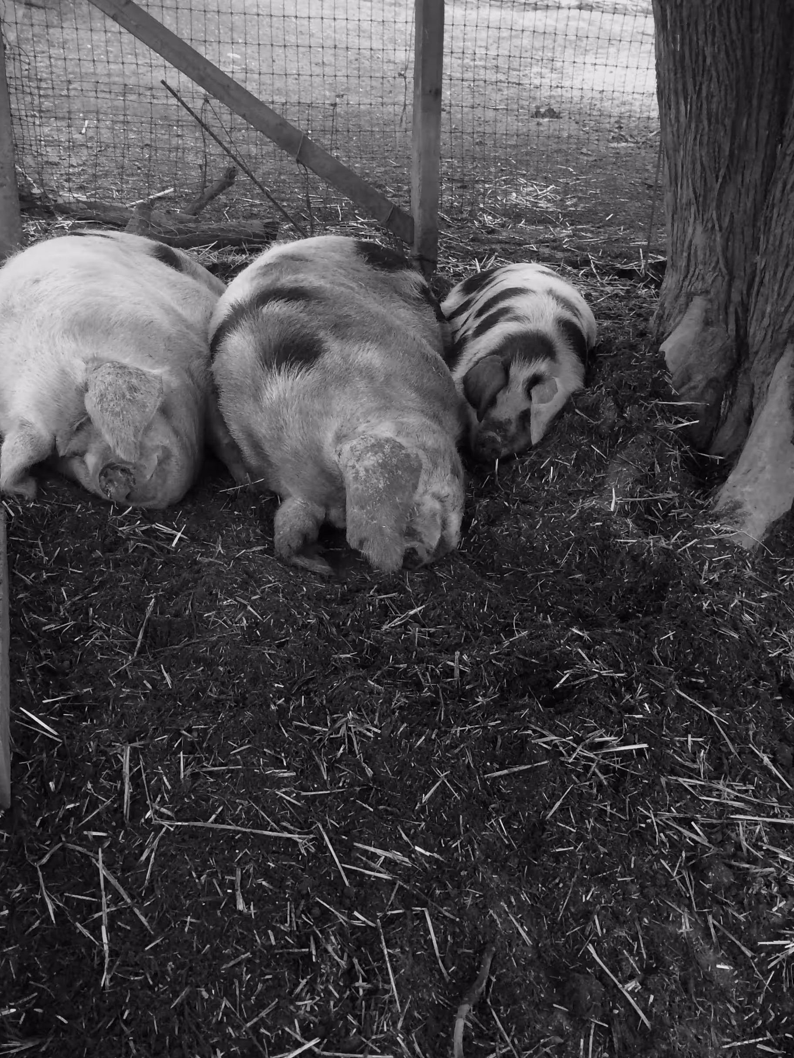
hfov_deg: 36.8
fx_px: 1193
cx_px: 370
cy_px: 470
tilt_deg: -17.8
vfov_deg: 47.8
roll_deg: +0.2
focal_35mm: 39
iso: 40
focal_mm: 4.15
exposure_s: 1/30
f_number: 2.2
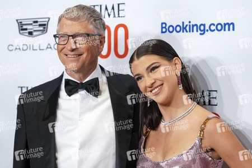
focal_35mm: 100
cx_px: 126
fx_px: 700
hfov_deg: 20.4
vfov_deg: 13.7
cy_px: 84
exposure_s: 1/400
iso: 6400
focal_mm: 100
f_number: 5
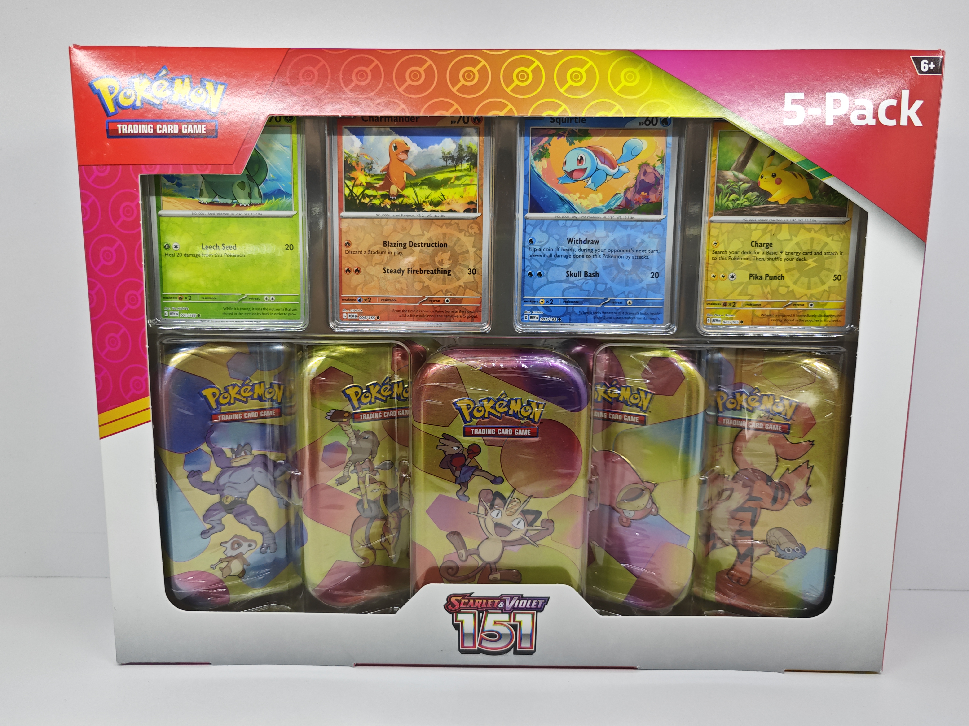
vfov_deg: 58.9
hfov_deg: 73.9
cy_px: 363
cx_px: 484
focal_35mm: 23
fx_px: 644
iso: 64
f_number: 1.9
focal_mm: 7.79
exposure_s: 1/100
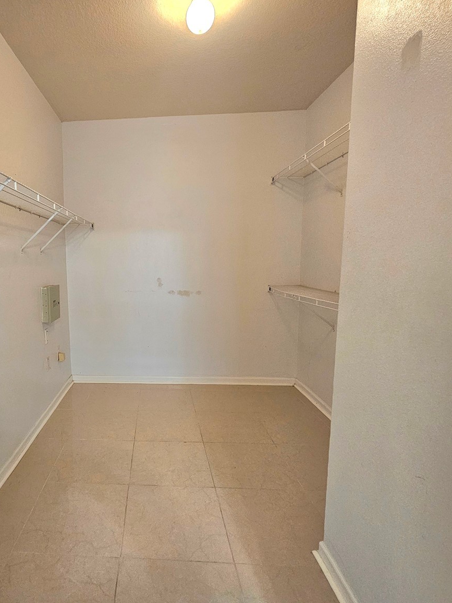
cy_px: 304
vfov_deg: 87.8
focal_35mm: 18
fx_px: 313
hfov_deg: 68.3
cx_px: 130
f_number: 2.2
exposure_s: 1/30
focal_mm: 2.2
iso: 320
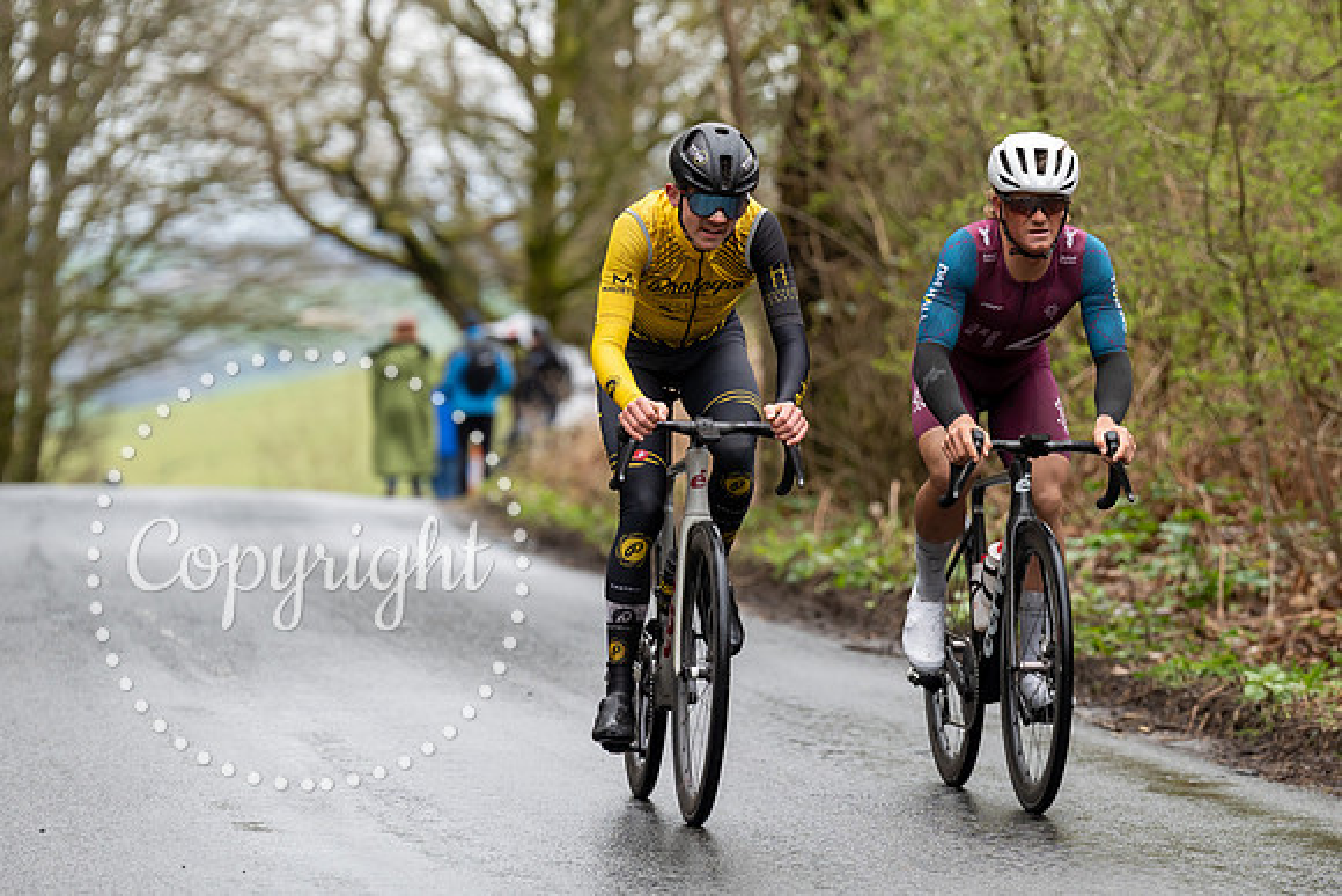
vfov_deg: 6.2
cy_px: 299
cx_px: 817
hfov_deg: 9.2
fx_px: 8305
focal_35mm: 223
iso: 800
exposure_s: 1/1000
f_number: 3.5
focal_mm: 162
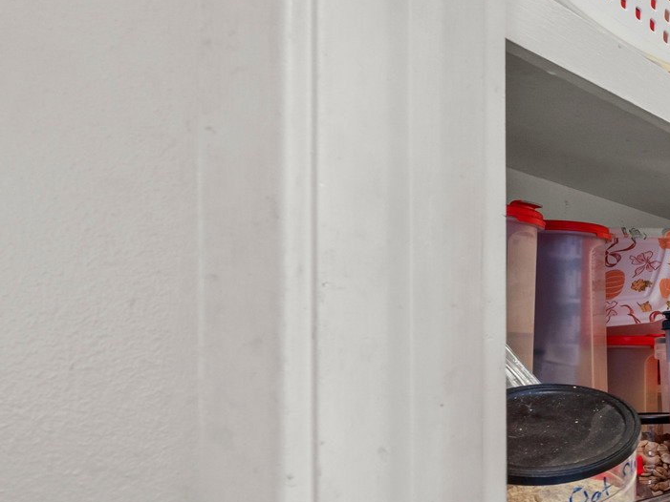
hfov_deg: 24.1
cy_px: 342
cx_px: 1134
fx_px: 929
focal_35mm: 48
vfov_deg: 30.0
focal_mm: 14
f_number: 8
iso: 500
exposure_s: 1.6
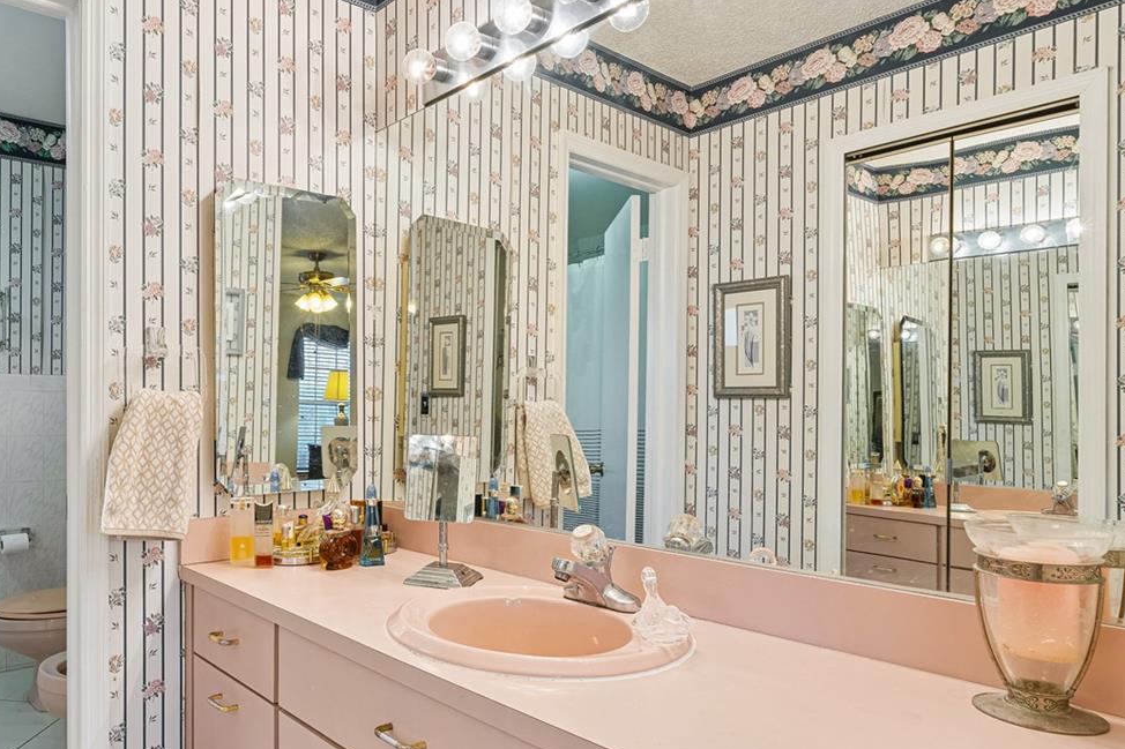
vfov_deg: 55.0
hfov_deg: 73.8
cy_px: 410
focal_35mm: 23
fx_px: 719
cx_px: 374
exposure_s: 1/2
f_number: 11
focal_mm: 14
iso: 100
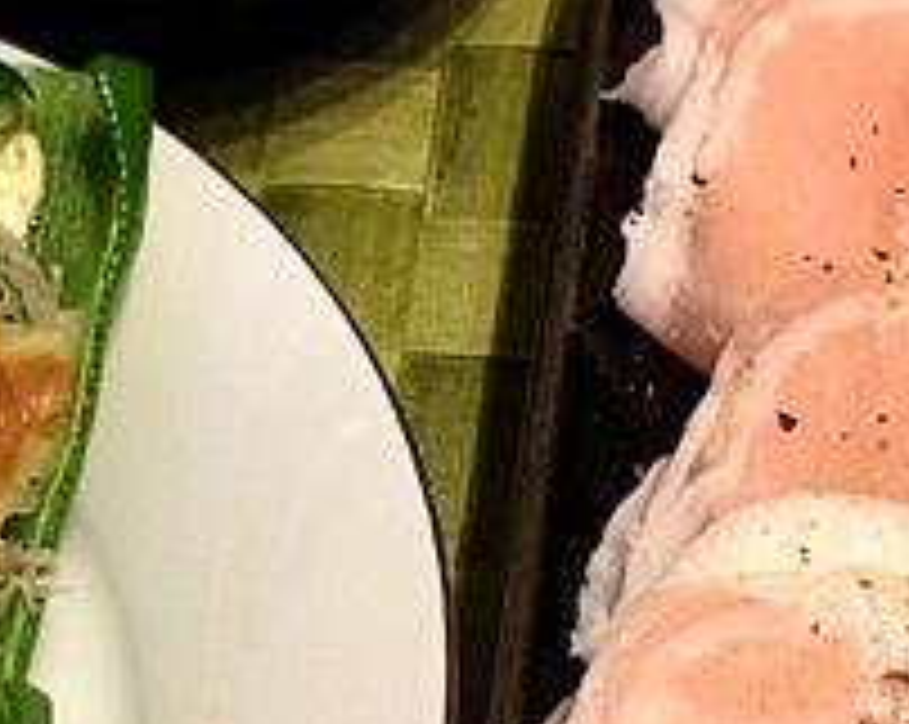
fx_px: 2901
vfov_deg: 14.2
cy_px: 495
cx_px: 446
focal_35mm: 108
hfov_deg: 17.8
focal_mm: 4.28
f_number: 2.4
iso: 125
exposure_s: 1/20
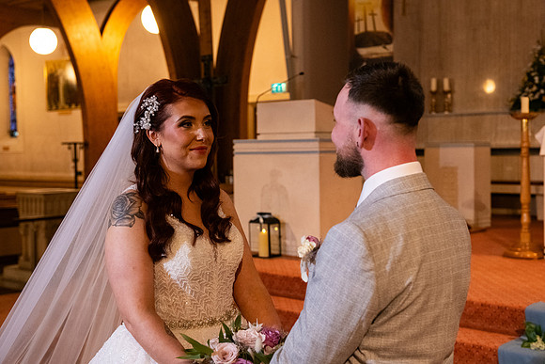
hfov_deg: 38.2
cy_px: 182
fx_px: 787
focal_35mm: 52
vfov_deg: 26.0
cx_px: 272
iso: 2000
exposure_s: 1/160
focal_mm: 52
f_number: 5
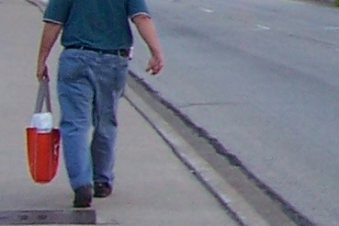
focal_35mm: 227
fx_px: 2137
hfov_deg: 8.1
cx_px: 896
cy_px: -147
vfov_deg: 6.0
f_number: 2.8
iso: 100
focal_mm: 6
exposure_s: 1/30
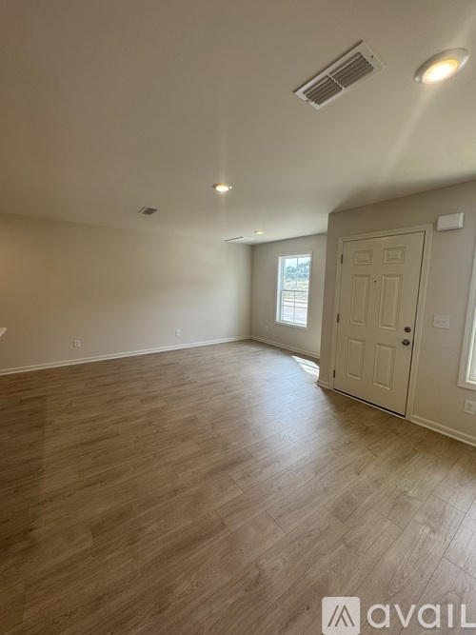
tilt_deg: -7.3
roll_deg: +0.1
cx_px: 238
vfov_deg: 102.1
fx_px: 257
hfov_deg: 85.7
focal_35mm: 14
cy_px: 318
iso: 40
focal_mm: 2.22
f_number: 2.2
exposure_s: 1/142
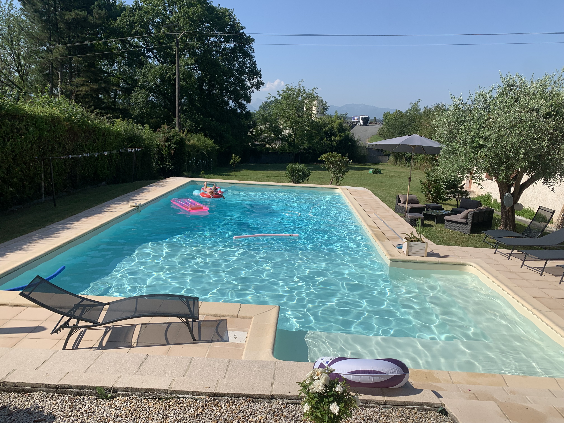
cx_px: 282
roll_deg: -2.6
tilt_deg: -10.8
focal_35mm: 26
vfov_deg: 53.1
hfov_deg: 67.3
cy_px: 212
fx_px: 424
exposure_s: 1/3650
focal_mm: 4.25
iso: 25
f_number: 1.8
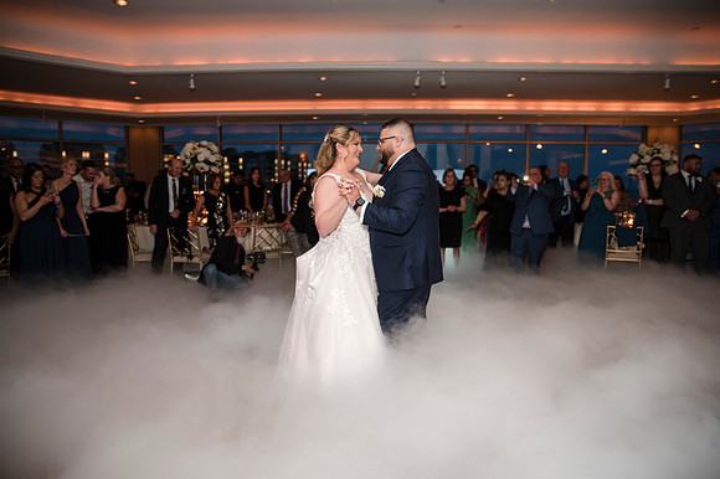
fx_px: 500
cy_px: 240
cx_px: 360
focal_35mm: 25
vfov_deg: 51.2
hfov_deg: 71.5
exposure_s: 1/60
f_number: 2.8
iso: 800
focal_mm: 24
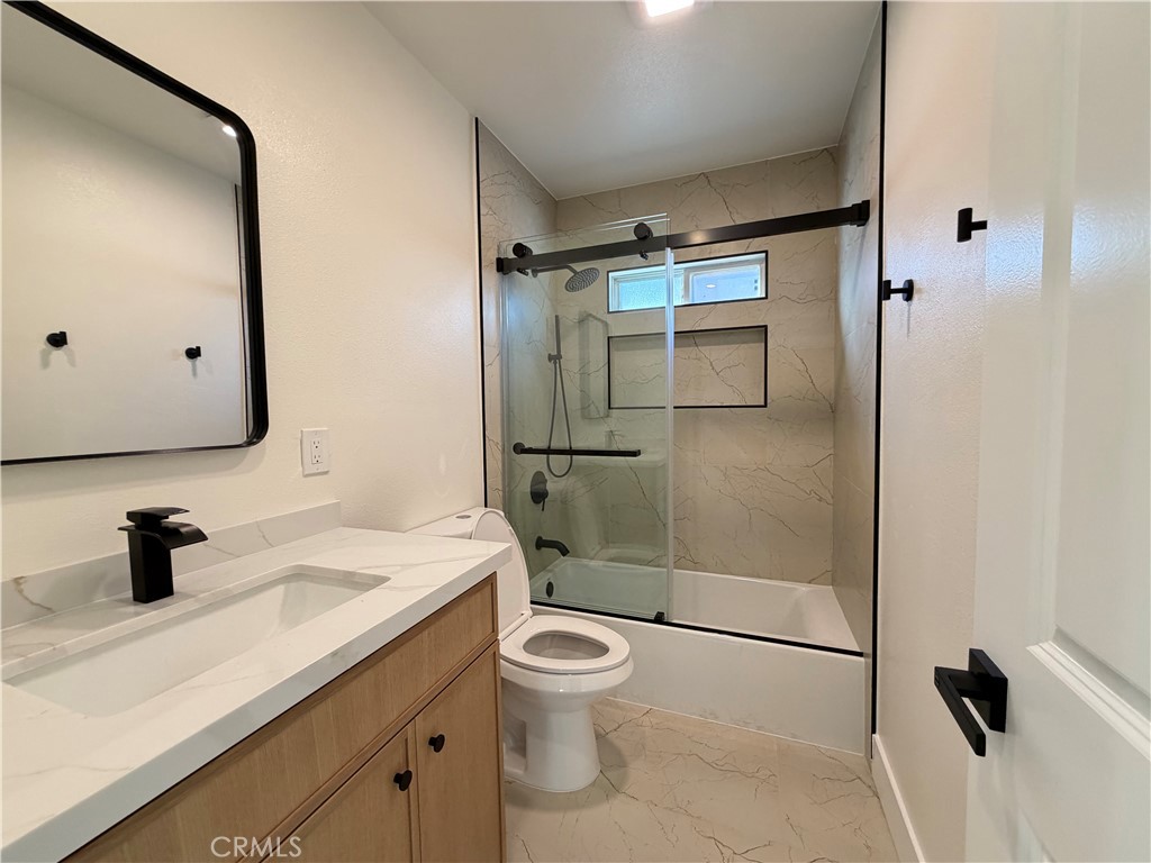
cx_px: 576
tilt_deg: -3.0
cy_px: 432
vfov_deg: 85.7
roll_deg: +1.2
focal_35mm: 14
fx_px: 466
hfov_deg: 102.1
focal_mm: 2.22
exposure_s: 1/96
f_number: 2.2
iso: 320
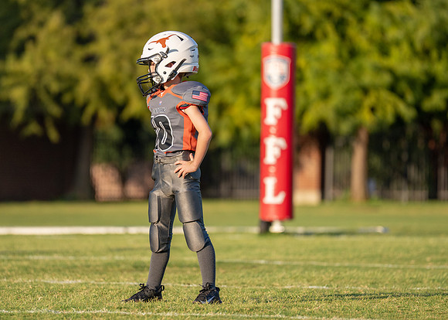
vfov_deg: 5.3
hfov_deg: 7.4
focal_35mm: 273
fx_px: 3473
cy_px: 147
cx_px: 174
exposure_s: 1/3200
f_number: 2.8
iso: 250
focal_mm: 197
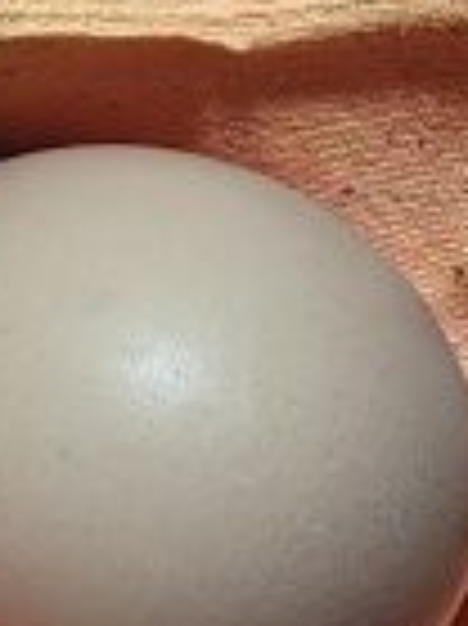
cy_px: -399
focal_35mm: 207
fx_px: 3737
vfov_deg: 9.2
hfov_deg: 6.3
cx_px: -1143
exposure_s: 1/100
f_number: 1.9
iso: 400
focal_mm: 5.52
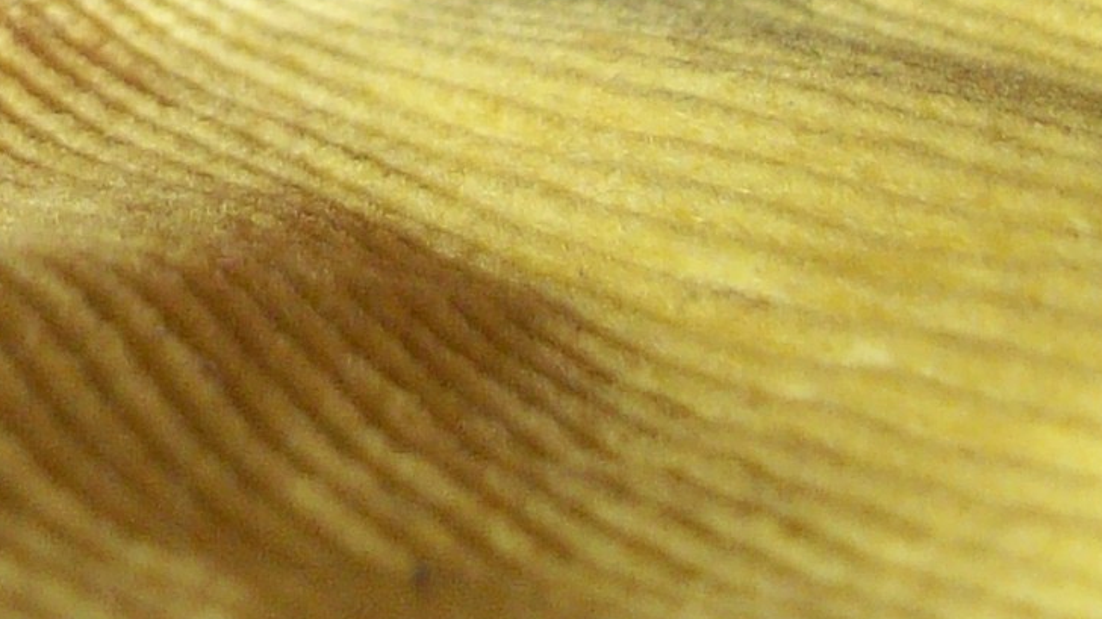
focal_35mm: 167
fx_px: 4878
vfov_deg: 6.7
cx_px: -130
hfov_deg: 12.6
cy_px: -1064
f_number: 2.8
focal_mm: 5.7
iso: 104
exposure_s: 1/60
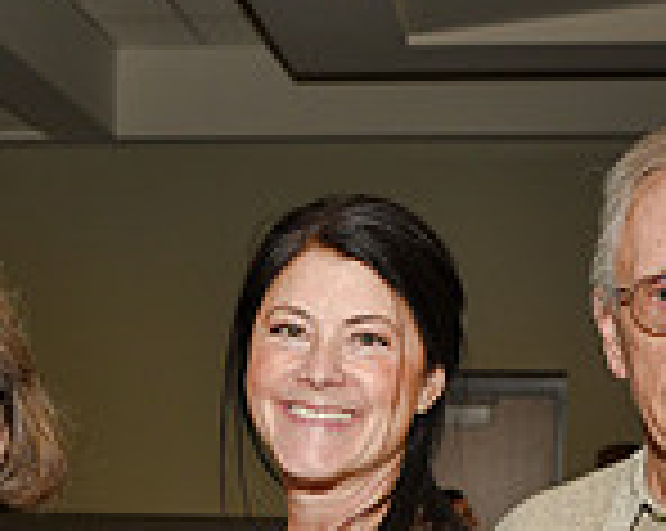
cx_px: 117
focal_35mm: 114
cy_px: 844
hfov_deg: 16.7
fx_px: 2244
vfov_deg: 12.7
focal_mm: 31
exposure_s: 1/60
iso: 200
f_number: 5
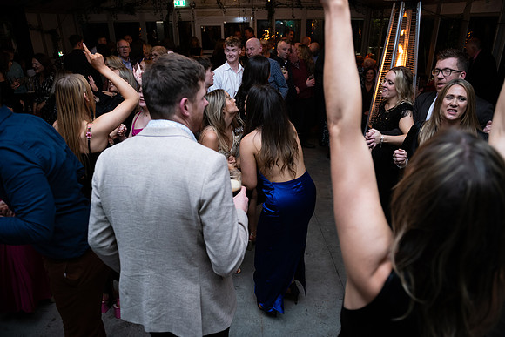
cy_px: 168
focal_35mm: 24
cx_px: 252
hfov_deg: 73.7
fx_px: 337
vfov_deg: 53.2
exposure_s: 1/160
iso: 800
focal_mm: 24
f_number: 3.5
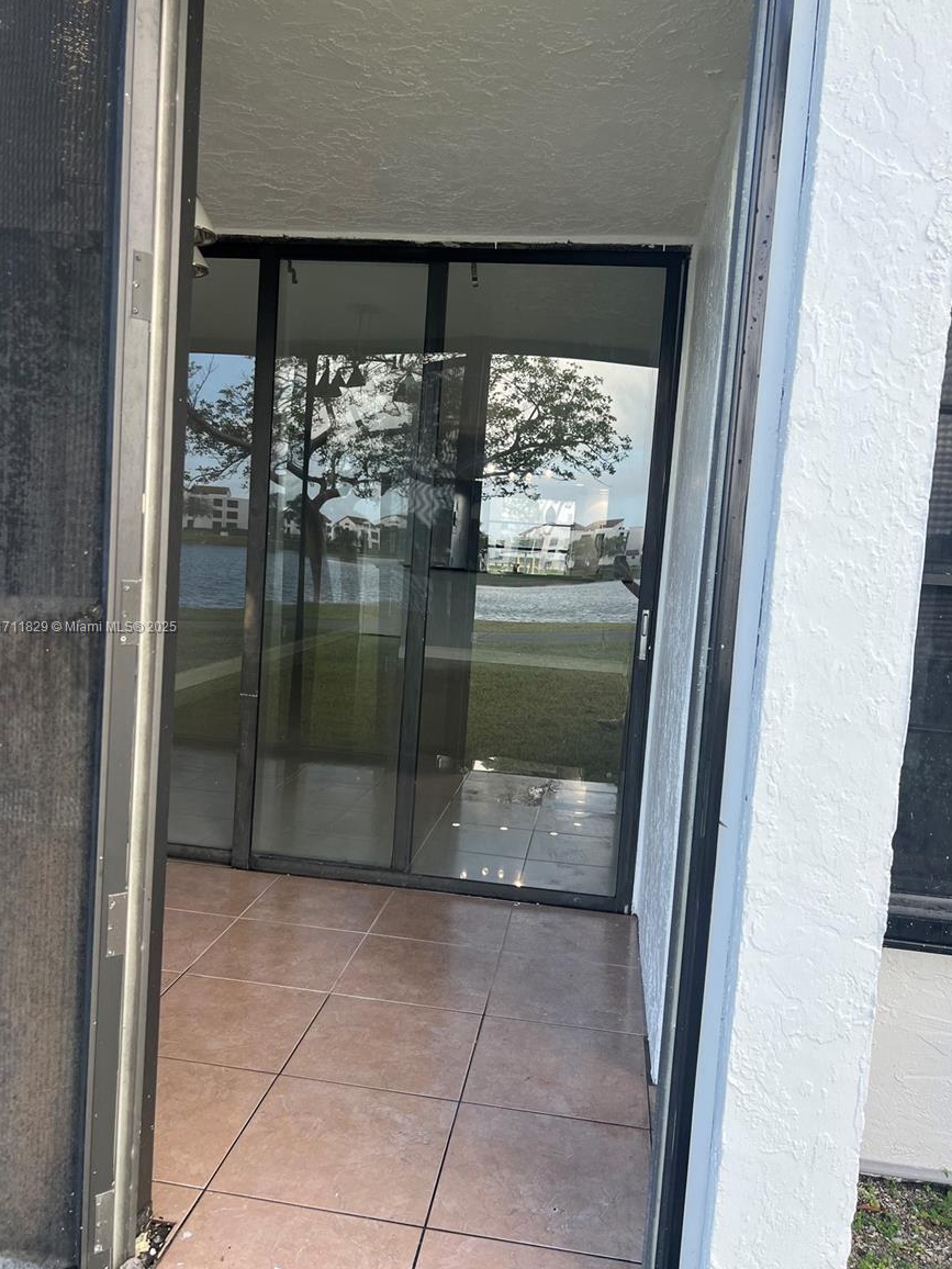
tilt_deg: -4.2
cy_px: 628
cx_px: 470
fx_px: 990
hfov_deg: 51.4
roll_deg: -4.1
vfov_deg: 65.3
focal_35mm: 27
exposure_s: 1/394
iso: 50
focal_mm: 5.7
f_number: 1.5
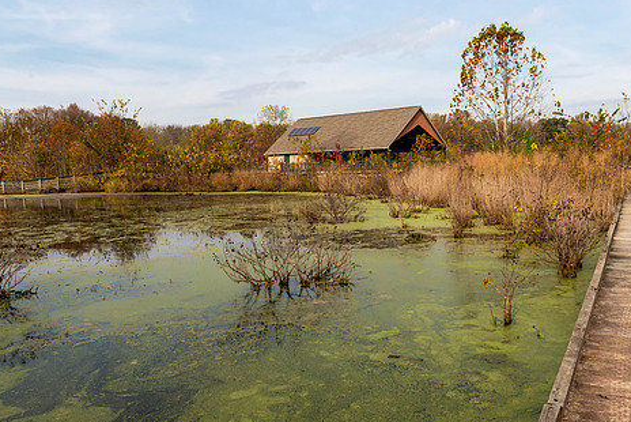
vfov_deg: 43.6
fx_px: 526
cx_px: 382
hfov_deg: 61.3
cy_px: 238
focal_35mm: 30
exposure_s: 1/800
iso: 400
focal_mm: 24
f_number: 9
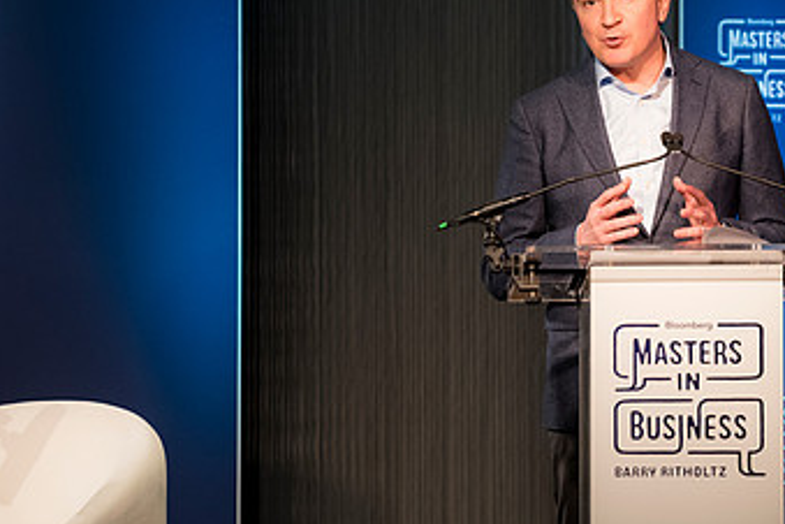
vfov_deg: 3.8
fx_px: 7784
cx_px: 632
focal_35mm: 357
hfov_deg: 5.8
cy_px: 93
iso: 2000
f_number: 2.8
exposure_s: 1/125
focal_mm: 200
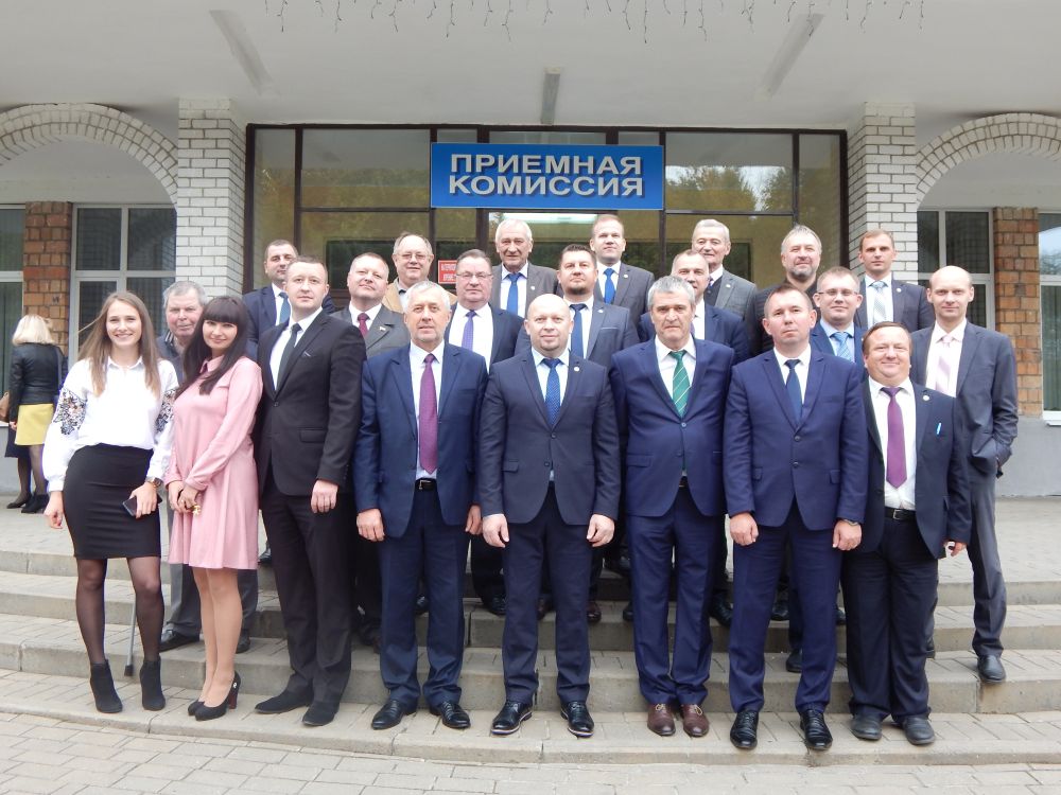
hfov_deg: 58.4
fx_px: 950
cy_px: 398
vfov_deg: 45.4
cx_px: 530
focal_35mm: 31
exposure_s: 1/50
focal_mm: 5.6
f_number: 3.2
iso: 125
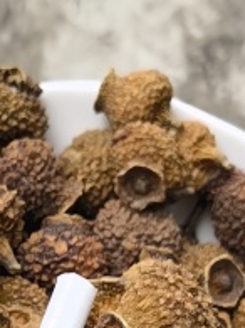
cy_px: 462
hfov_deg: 9.9
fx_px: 1398
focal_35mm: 148
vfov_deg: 12.8
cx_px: 2
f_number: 1.8
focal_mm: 5.54
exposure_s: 1/462
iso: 50
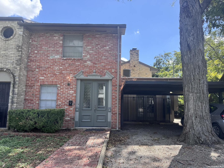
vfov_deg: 56.8
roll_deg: -1.9
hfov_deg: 71.6
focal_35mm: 24
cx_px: 112
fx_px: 155
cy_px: 84
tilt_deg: +8.5
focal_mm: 6.76
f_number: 1.78
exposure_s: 1/1131
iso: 80
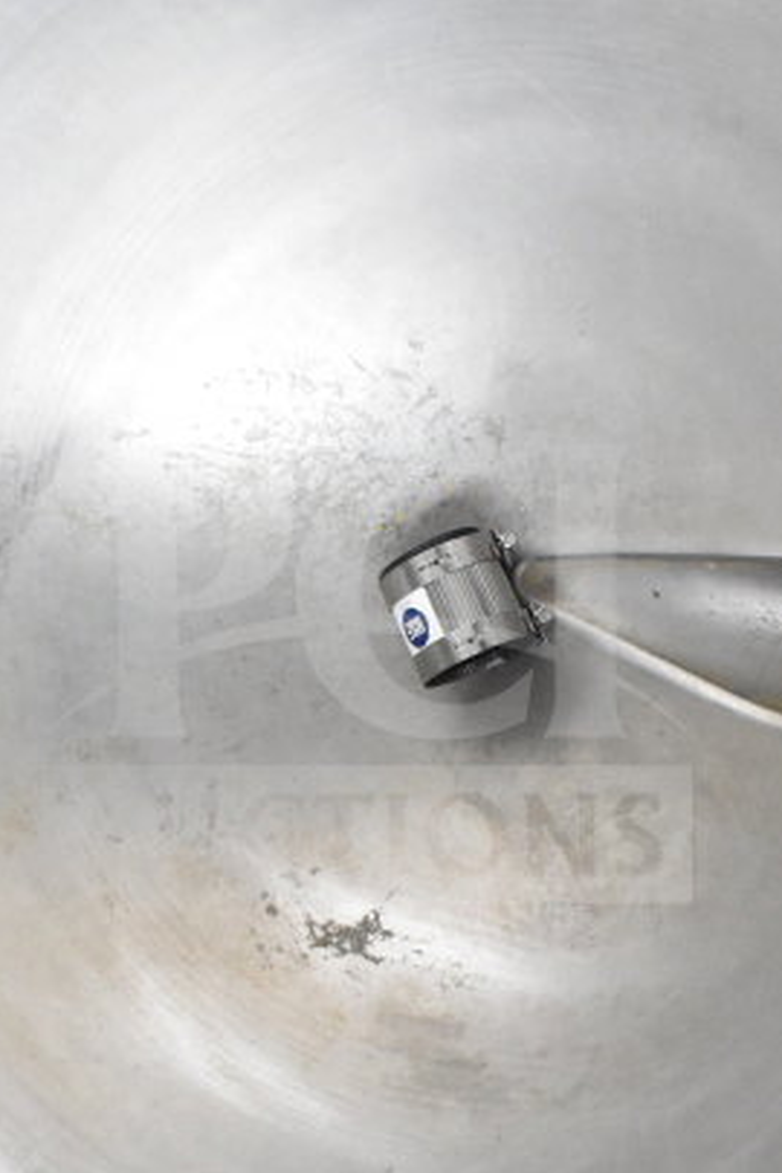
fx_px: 1987
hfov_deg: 22.3
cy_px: 673
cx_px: 365
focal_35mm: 61
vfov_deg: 32.8
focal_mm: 18
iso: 6400
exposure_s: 1/500
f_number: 11
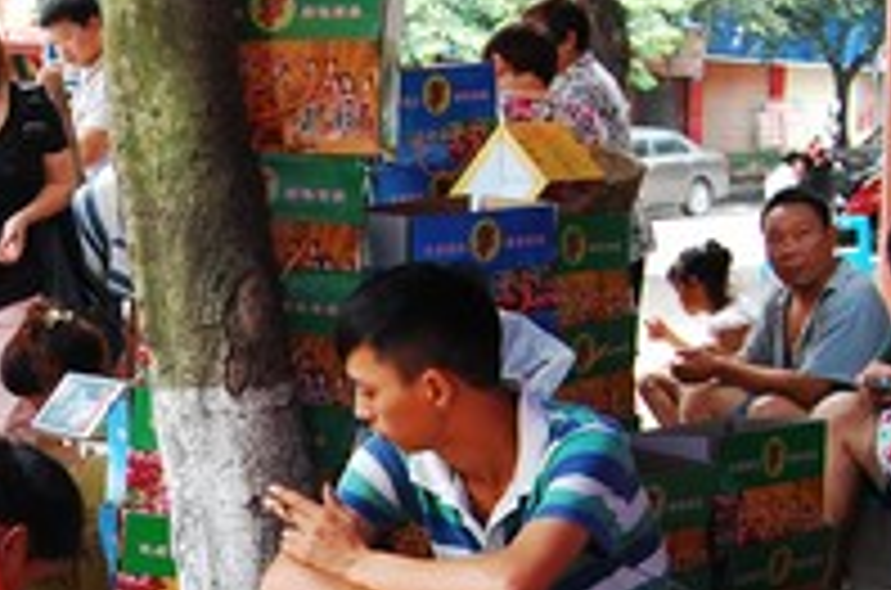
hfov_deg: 22.7
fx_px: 2155
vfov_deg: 15.4
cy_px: 504
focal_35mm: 87
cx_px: 72
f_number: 5.6
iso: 400
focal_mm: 23
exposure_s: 1/125
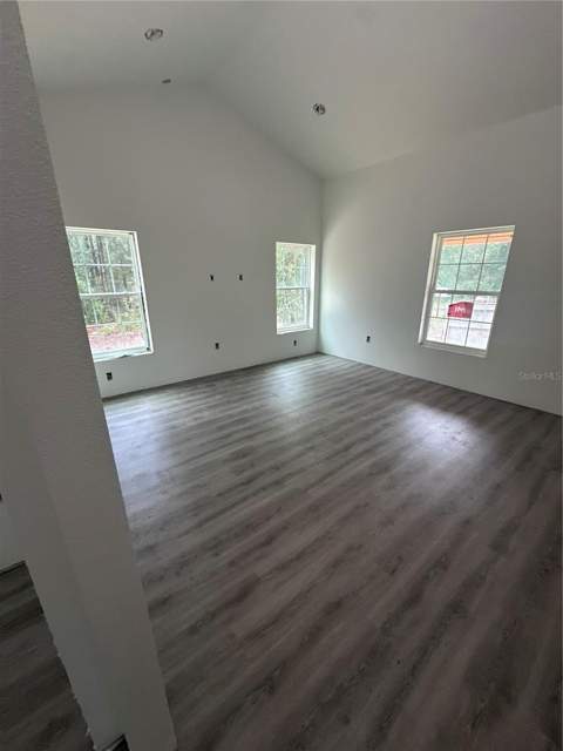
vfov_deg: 102.1
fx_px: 304
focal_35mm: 14
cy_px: 376
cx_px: 282
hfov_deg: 85.7
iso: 400
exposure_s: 1/60
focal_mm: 2.22
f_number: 2.2
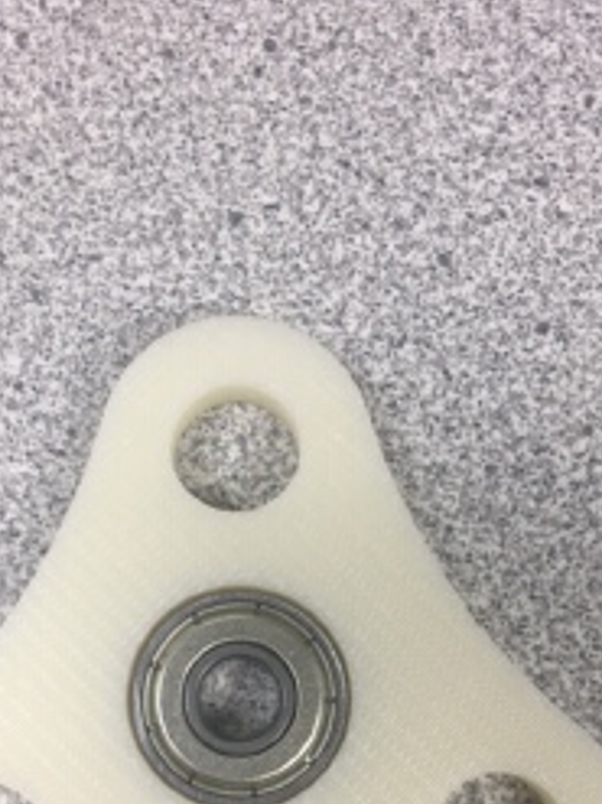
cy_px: 586
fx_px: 1091
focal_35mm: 47
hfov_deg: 30.8
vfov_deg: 39.5
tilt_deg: -83.3
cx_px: 257
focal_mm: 4.15
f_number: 2.2
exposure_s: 1/30
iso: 25
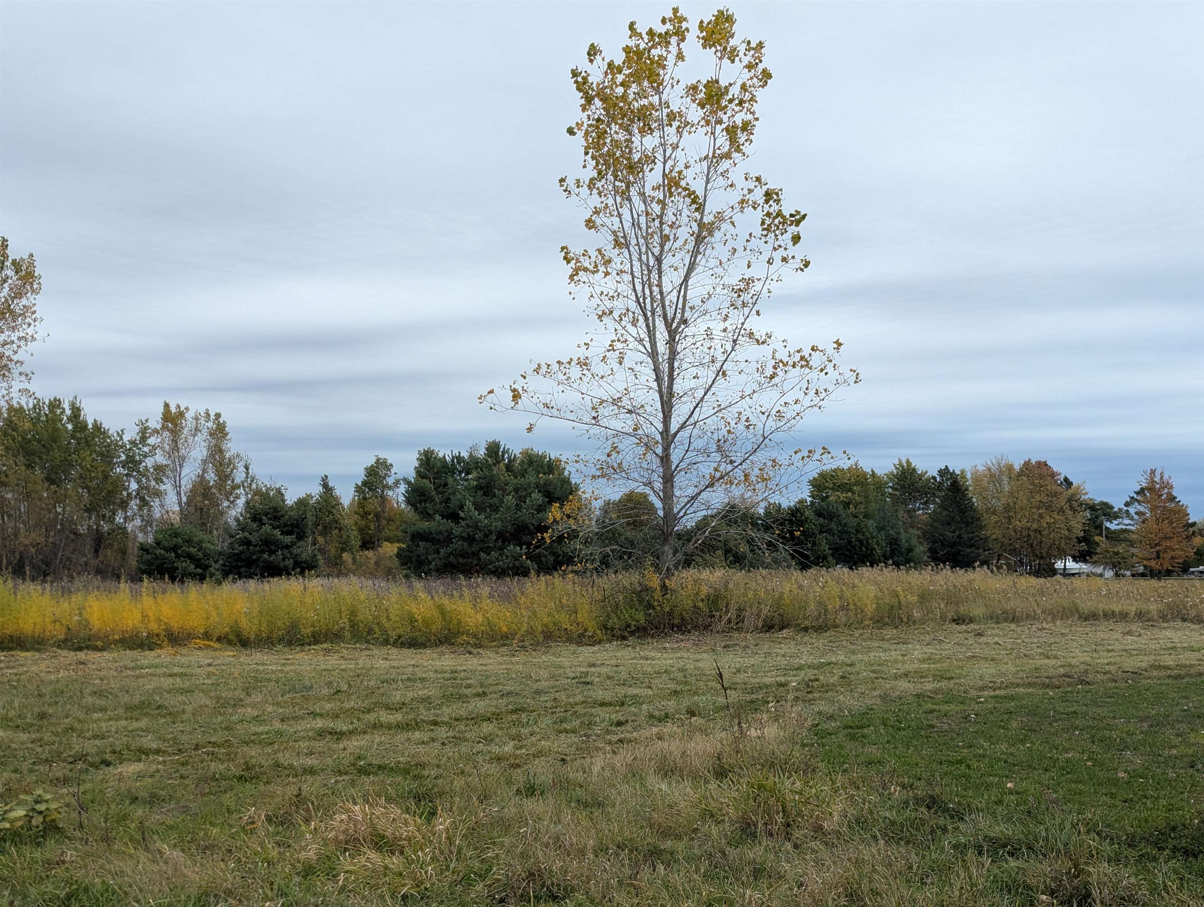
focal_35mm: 48
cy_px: 454
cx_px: 602
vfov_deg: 30.3
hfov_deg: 39.6
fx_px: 1672
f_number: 1.85
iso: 61
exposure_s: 1/783
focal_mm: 6.81
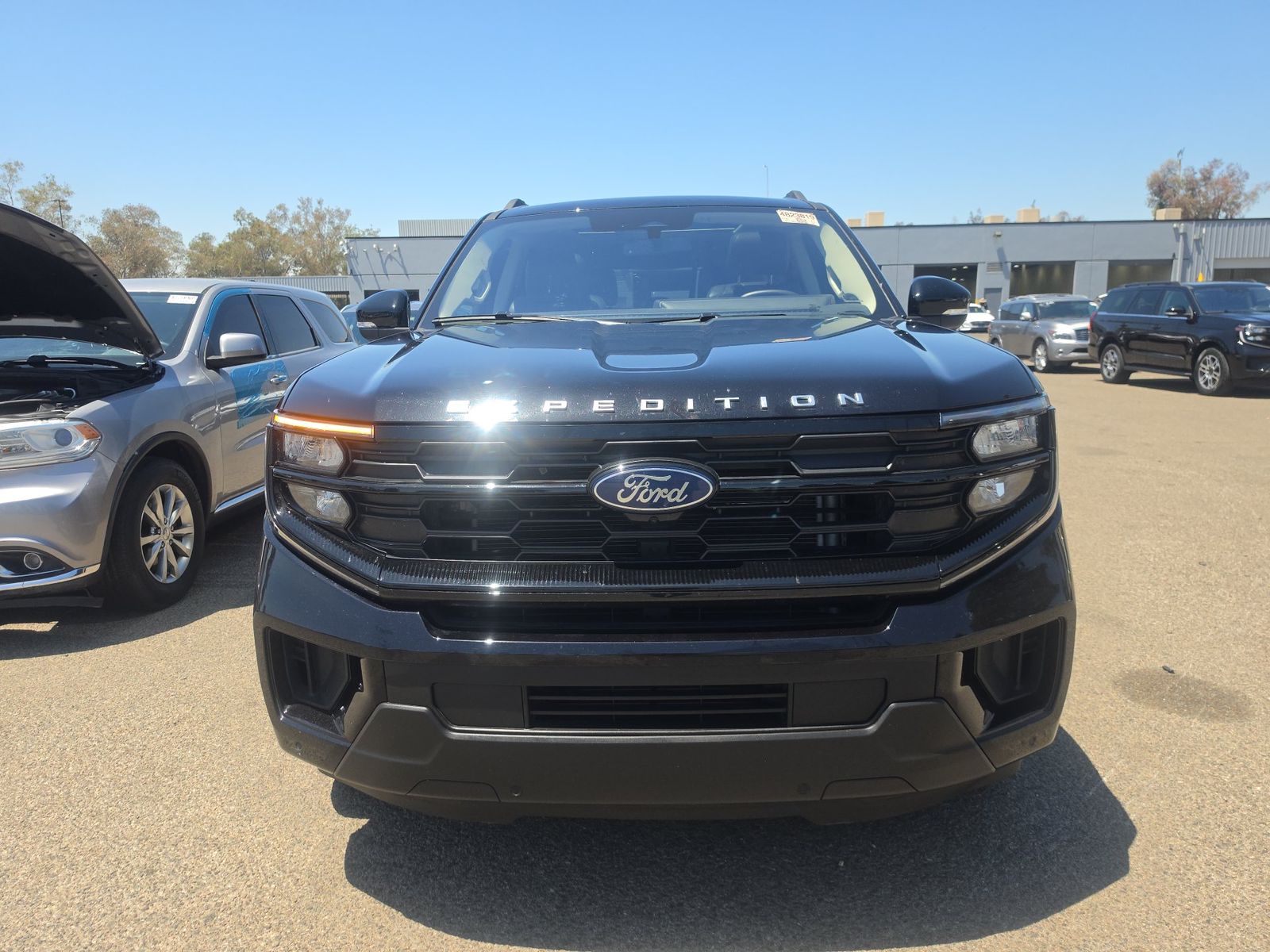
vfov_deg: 58.9
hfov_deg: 73.9
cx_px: 635
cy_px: 476
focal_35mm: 23
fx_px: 844
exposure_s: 1/3125
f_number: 1.4
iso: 63
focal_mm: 6.5
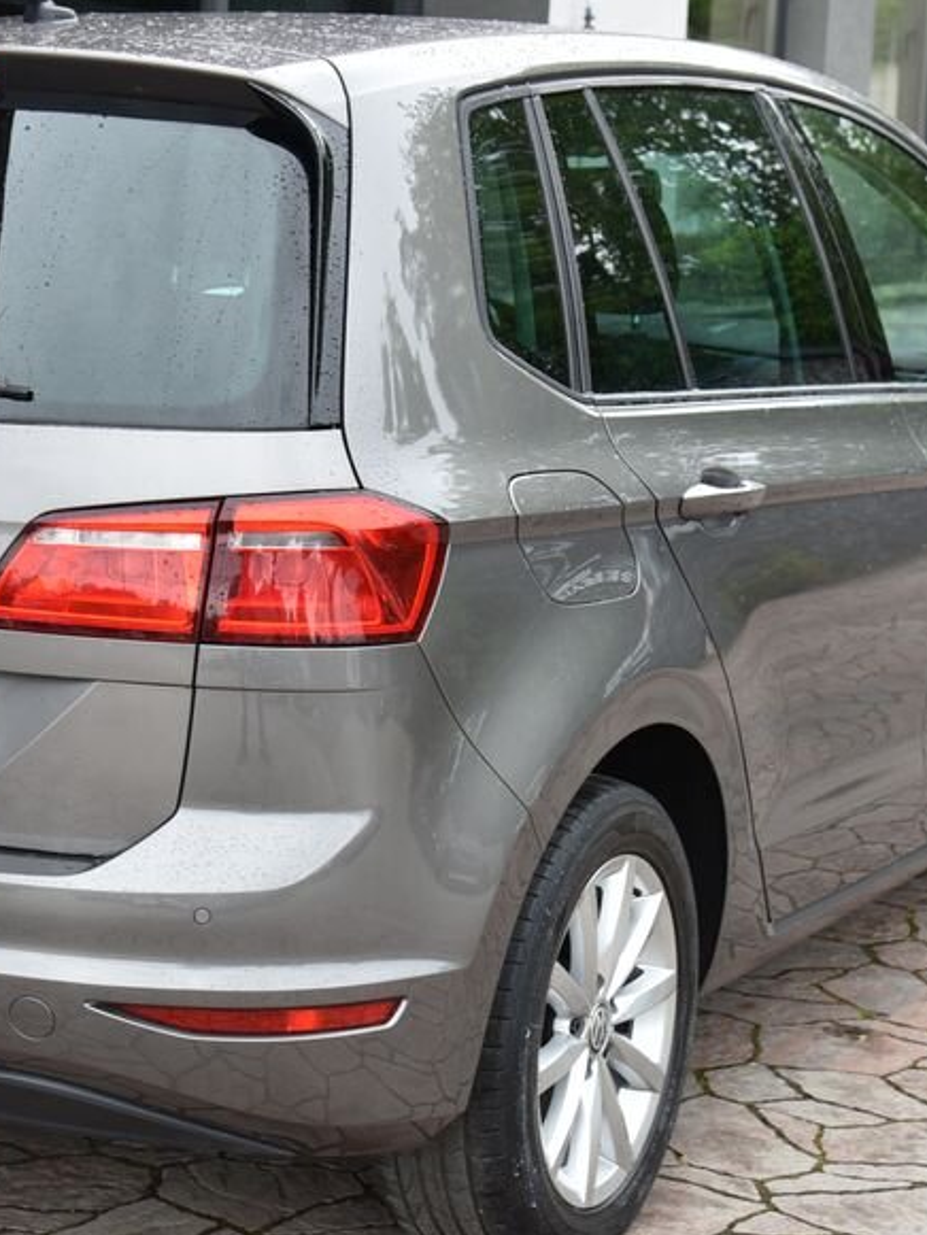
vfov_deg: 25.0
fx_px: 2784
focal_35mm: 78
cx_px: 245
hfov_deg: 18.8
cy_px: 608
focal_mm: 46
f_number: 5
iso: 500
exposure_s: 1/100
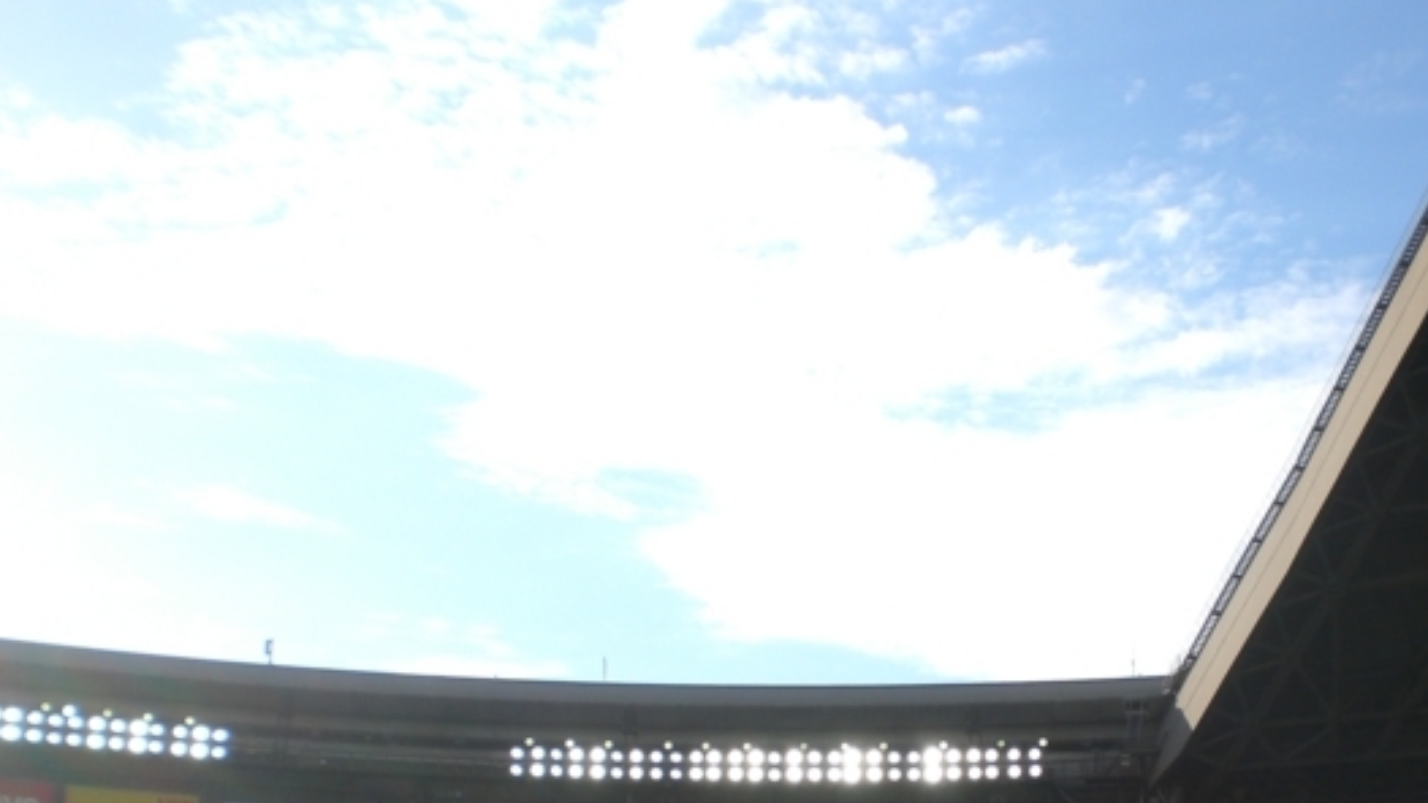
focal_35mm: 63
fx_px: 2386
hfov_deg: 33.3
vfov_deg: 18.7
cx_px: 768
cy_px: 779
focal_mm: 6.3
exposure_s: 1/500
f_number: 4.4
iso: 50
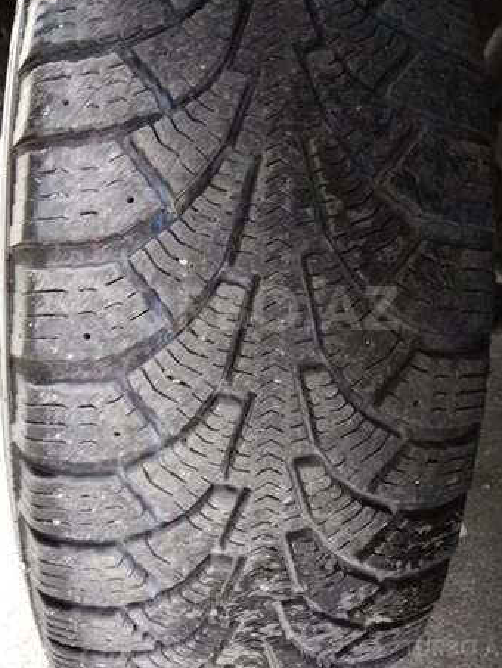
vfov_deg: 73.8
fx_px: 445
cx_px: 247
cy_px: 308
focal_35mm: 23
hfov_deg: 58.9
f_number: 2
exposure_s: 1/20
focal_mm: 3.57
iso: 640
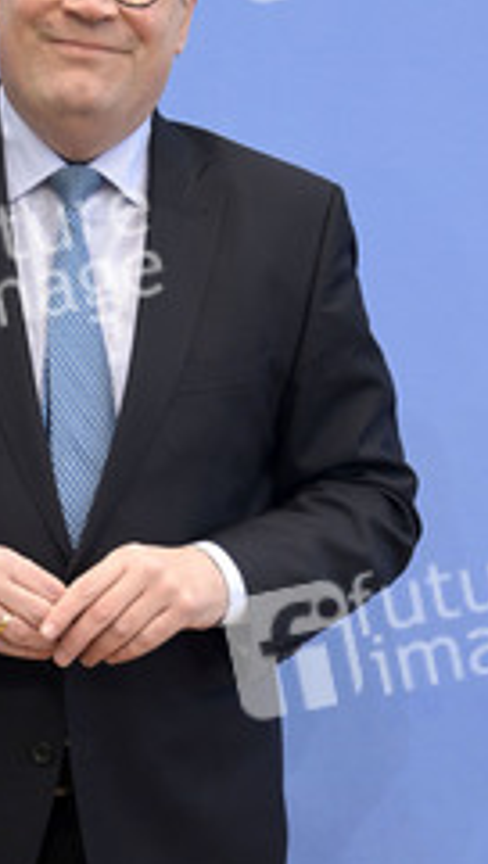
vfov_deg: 18.1
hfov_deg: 10.3
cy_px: 455
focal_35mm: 118
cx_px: 83
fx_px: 2708
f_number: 5
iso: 3200
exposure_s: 1/320
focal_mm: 68
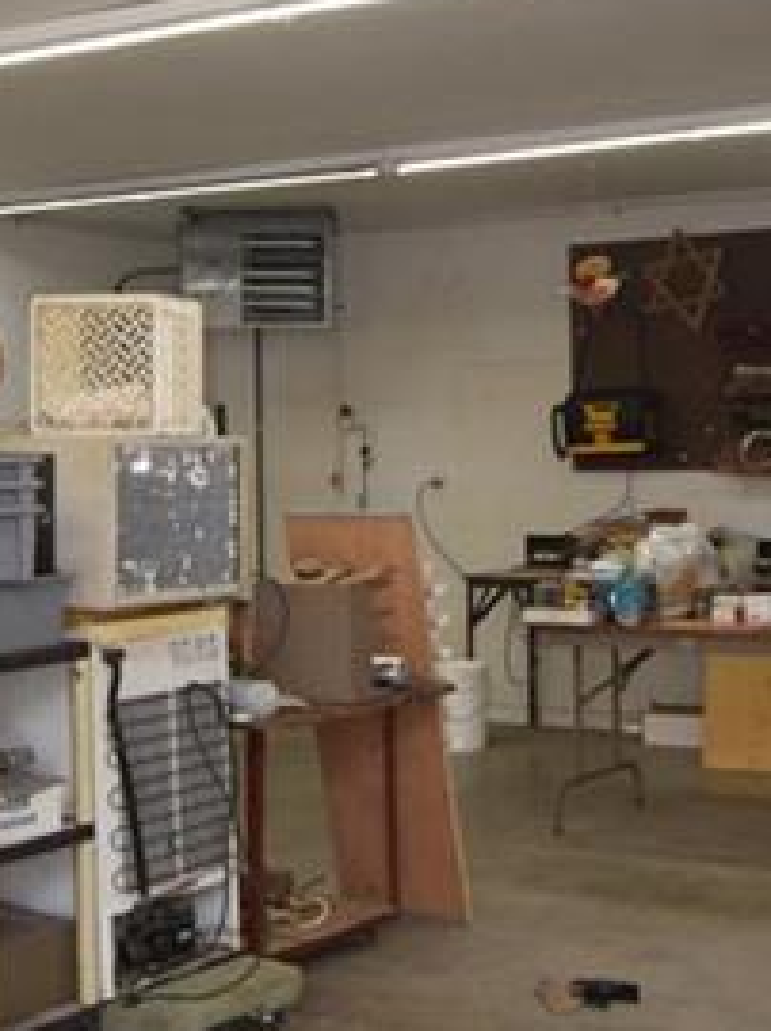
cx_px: 412
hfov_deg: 23.3
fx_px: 1871
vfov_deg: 30.7
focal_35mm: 63
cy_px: 422
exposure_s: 1/125
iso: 720
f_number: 5.6
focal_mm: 11.5
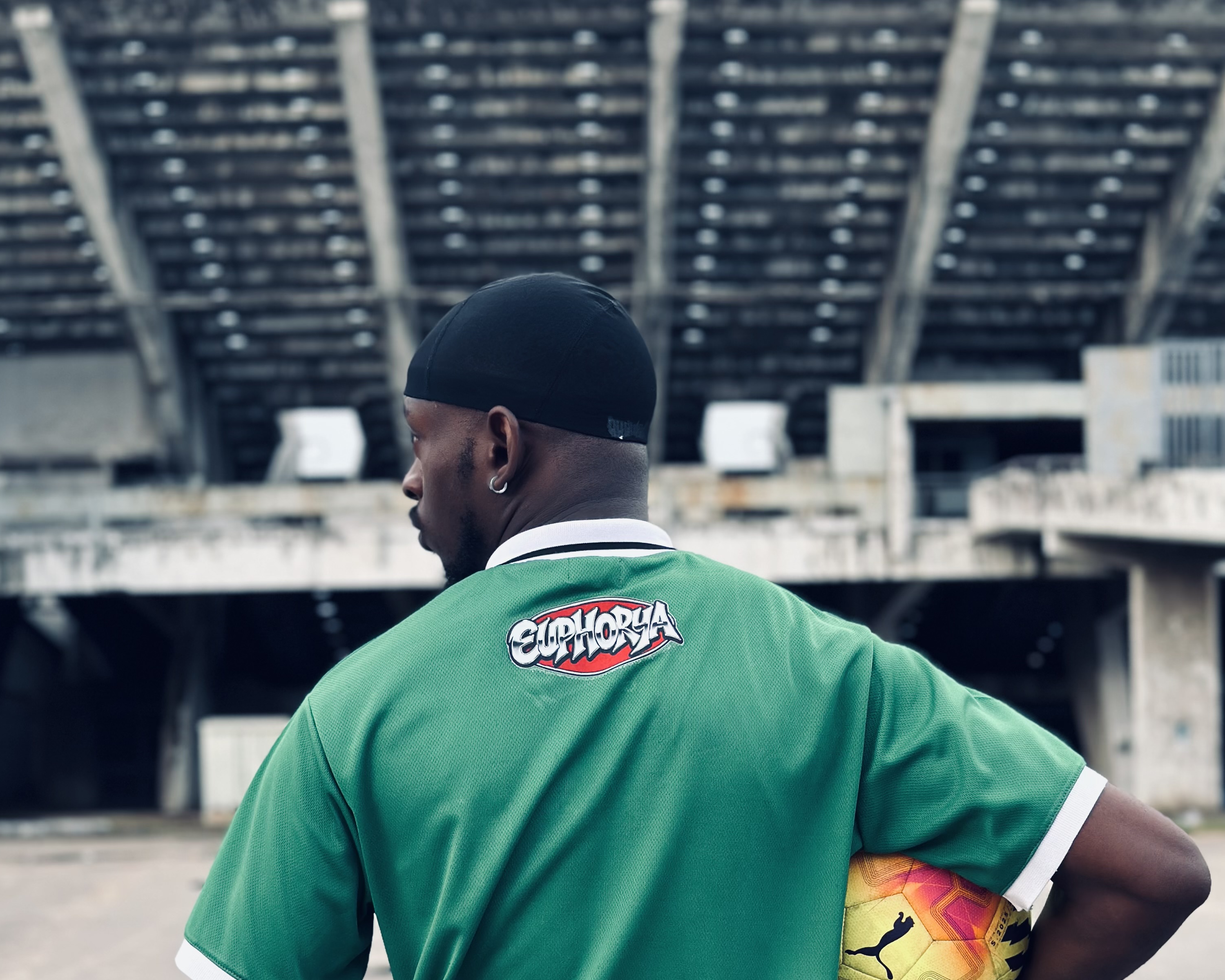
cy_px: 732
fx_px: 2284
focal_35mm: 63
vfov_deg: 24.0
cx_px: 610
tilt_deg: +1.4
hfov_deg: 30.0
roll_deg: +0.3
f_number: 1.78
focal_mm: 6.86
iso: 100
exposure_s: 1/121
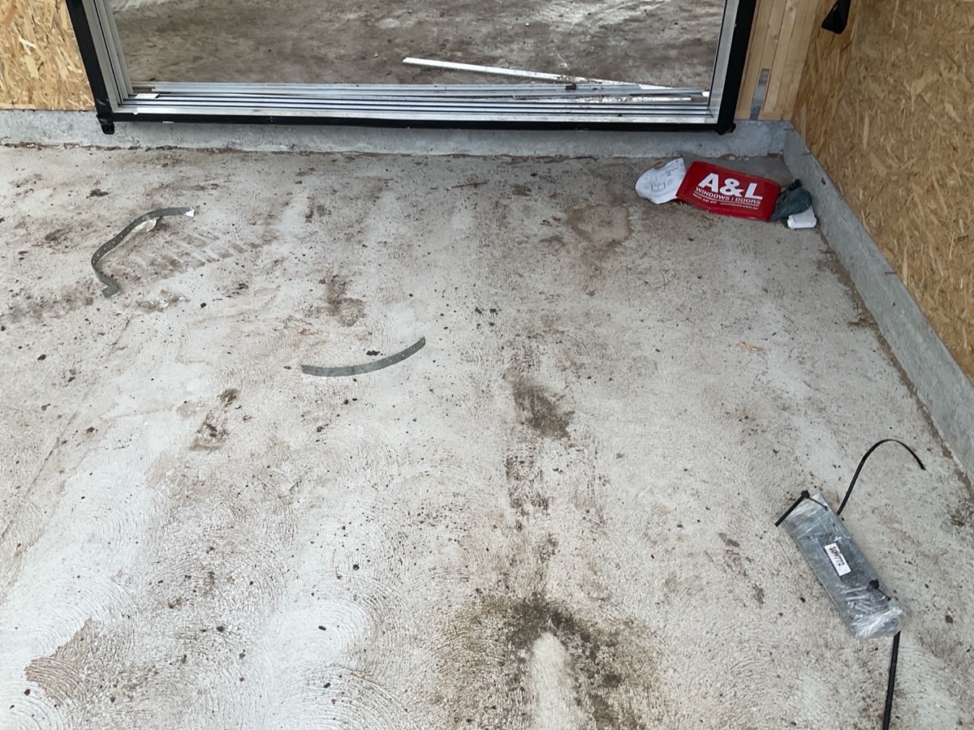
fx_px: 816
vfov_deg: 48.2
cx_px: 487
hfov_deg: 61.7
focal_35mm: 29
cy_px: 365
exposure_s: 1/149
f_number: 1.8
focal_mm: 3
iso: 16
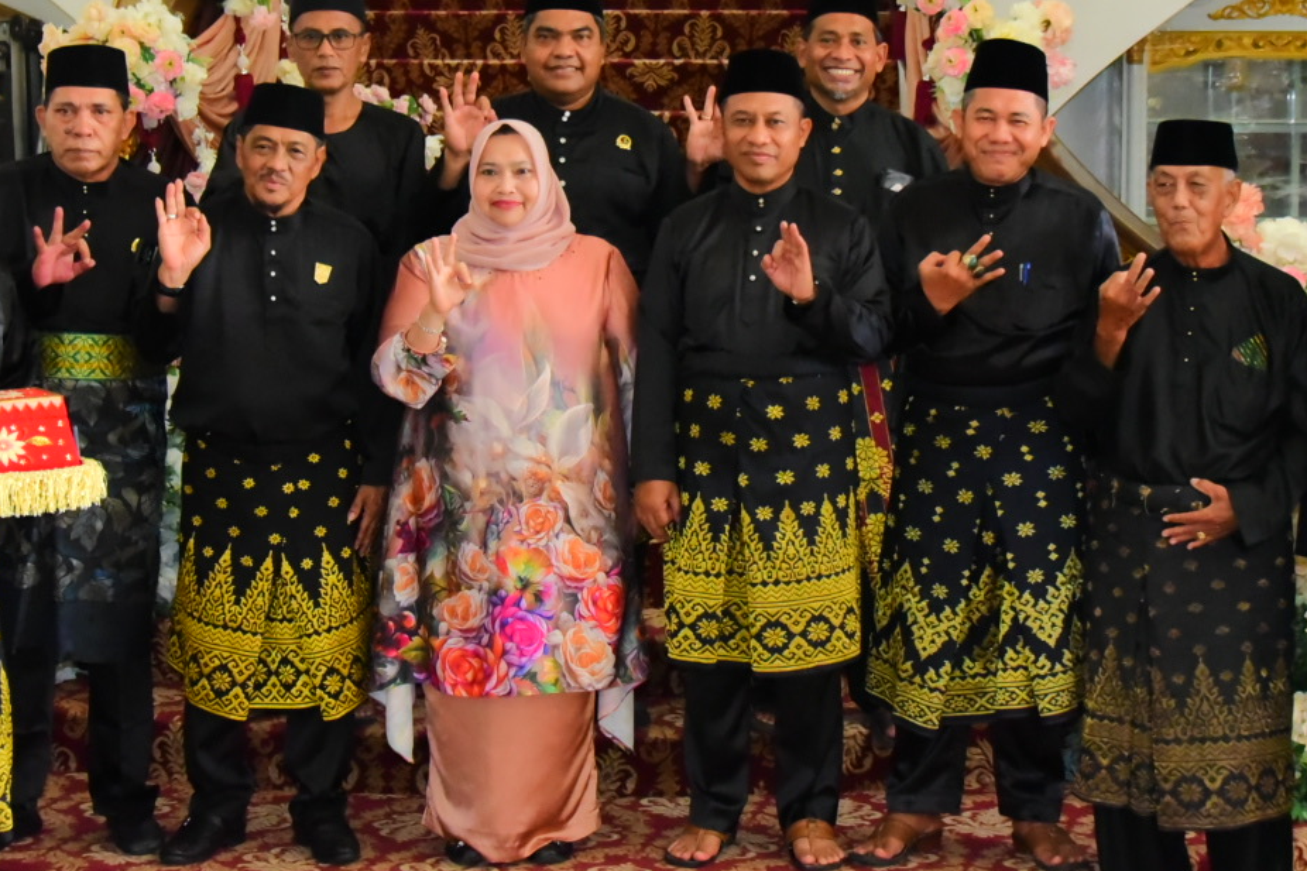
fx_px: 3049
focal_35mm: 84
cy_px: 186
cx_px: 700
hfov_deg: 24.2
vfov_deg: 16.2
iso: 8000
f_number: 4.5
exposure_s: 1/200
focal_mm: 48
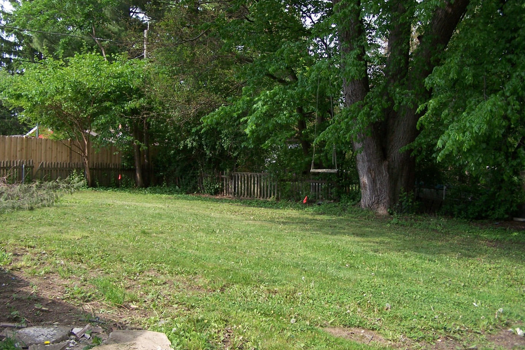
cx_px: 262
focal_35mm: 40
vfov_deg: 33.4
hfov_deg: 48.5
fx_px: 583
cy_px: 155
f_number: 2.8
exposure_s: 1/640
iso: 80
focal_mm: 6.3
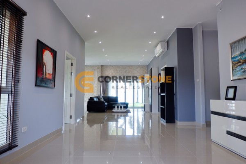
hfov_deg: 73.7
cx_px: 123
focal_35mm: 24
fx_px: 164
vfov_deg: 53.1
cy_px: 82
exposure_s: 1/125
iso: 200
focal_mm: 16.7
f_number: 3.5
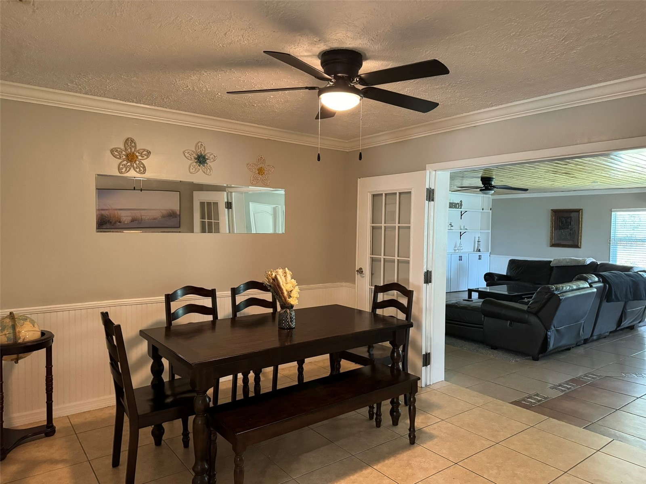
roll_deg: -0.6
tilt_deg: -2.0
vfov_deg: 56.8
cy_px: 242
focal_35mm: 24
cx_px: 323
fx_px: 448
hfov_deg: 71.6
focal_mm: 6.76
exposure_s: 1/60
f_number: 1.78
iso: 800
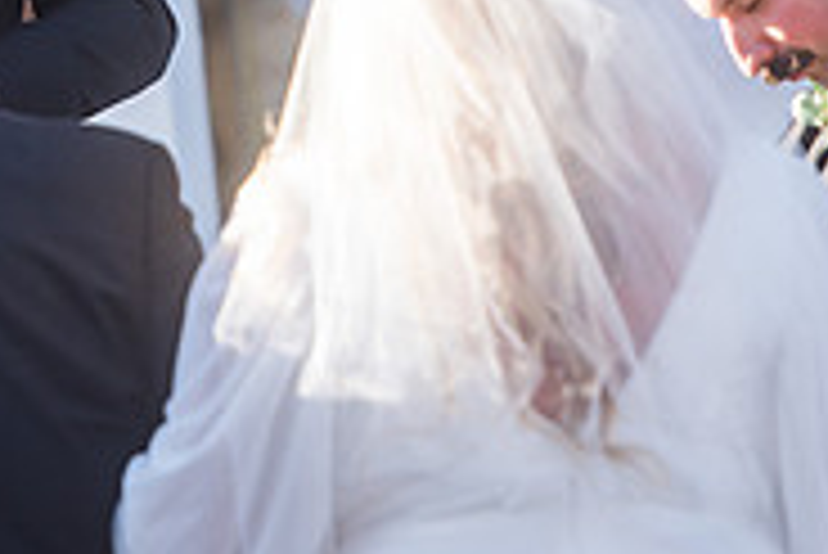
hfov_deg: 3.3
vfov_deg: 2.2
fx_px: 14478
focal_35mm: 629
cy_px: -34
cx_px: 105
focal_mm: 175
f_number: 3.5
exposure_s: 1/400
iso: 100
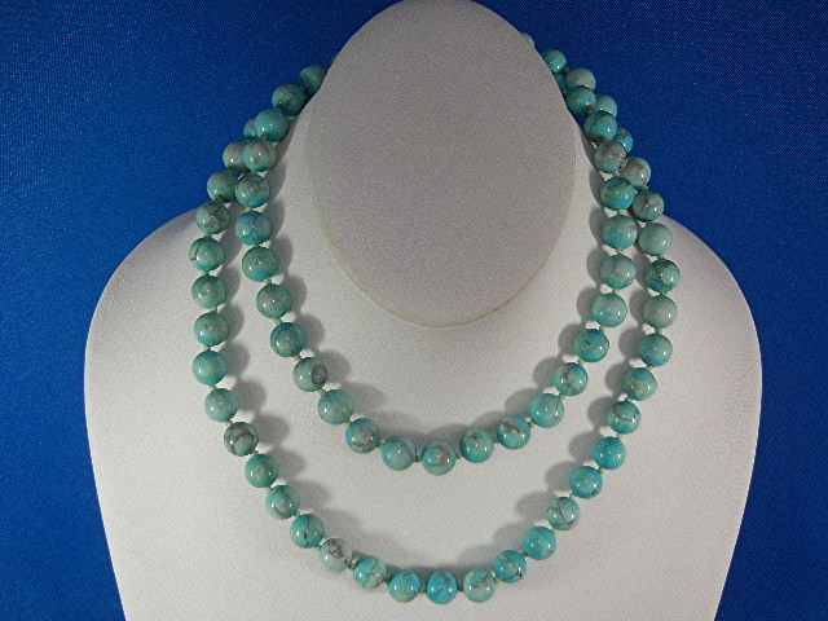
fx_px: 1076
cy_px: 310
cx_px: 414
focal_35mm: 45
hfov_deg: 42.1
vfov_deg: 32.2
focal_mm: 8.1
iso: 160
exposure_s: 1/60.8
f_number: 3.8
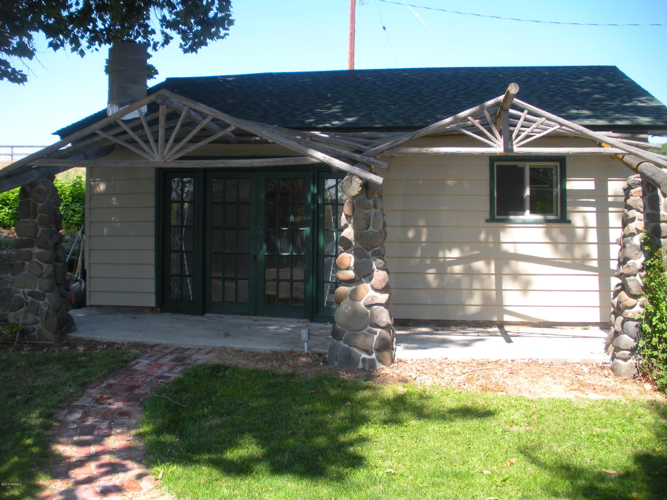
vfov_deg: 39.7
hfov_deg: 51.4
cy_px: 250
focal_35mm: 36
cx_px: 334
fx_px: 694
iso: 64
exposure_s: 1/186
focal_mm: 6.3
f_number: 3.5
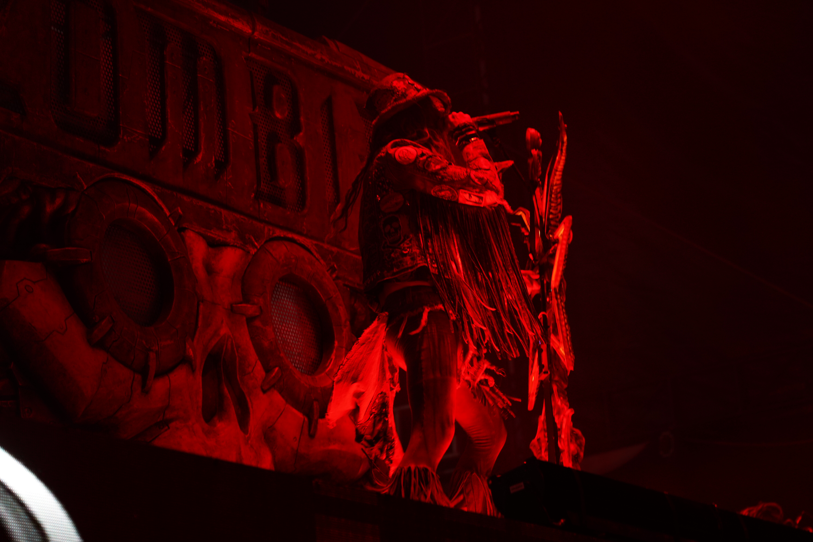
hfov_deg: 19.5
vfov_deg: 13.0
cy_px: 271
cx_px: 406
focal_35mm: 105
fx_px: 2371
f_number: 4
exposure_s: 1/125
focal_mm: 105
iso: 1000
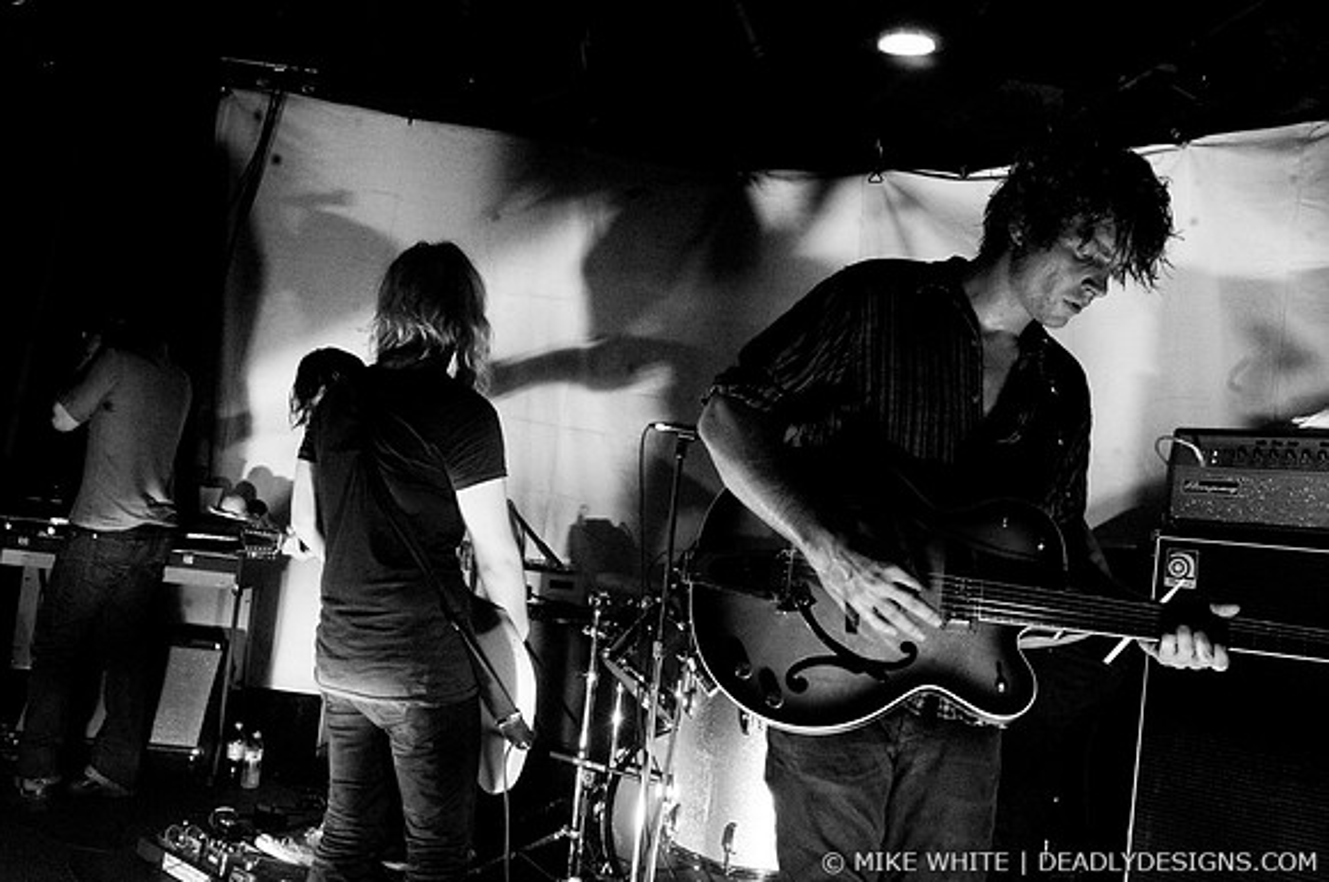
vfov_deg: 43.5
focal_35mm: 30
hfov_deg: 62.0
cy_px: 441
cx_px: 664
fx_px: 1106
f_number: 16
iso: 800
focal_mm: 20
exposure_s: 1/3
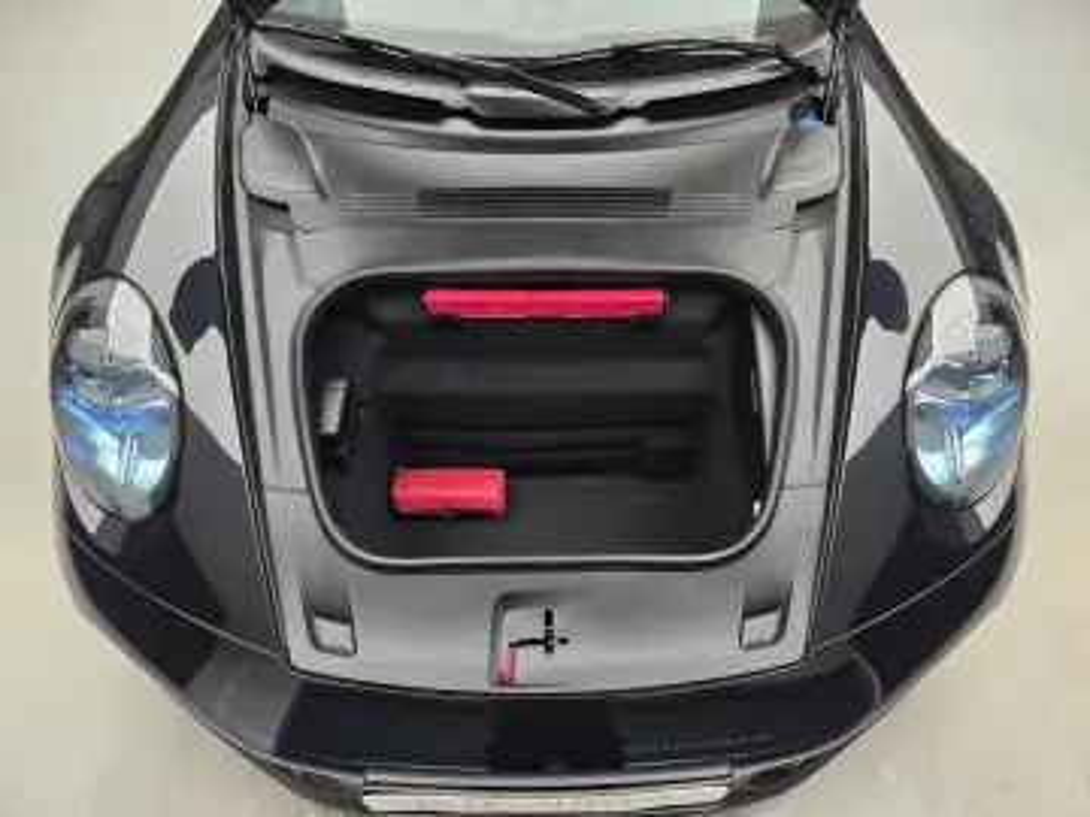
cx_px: 545
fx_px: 724
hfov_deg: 73.9
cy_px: 408
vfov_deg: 58.9
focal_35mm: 23
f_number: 1.7
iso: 125
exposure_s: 1/53.8
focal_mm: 6.3
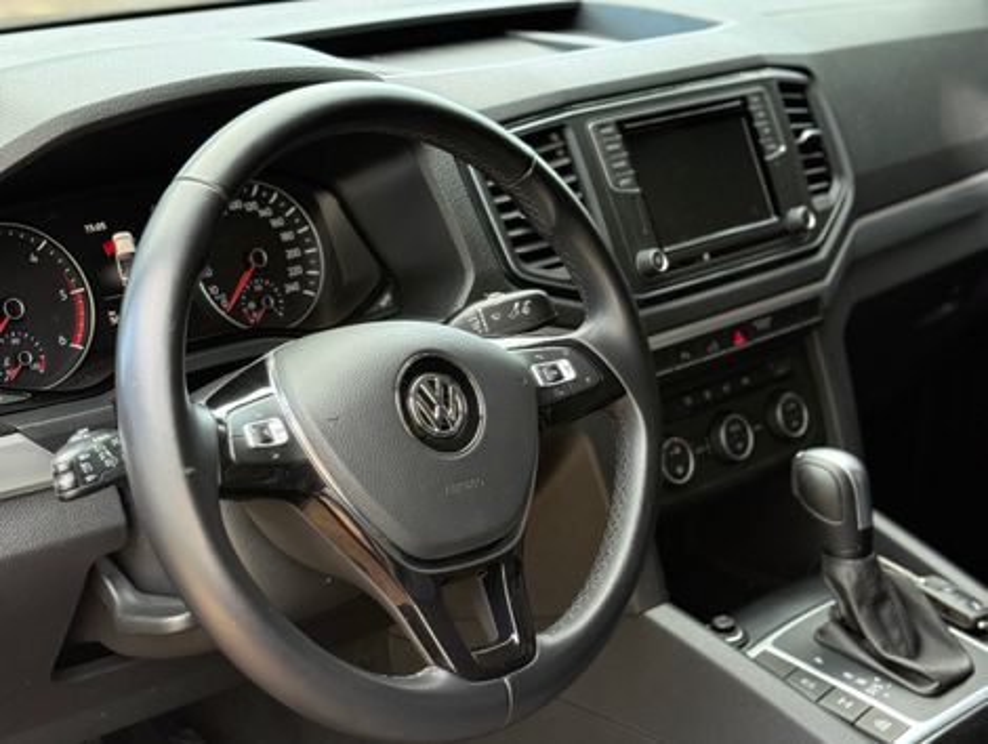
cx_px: 494
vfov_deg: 30.3
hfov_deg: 39.6
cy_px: 372
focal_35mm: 48
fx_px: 1372
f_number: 1.78
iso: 200
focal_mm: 6.76
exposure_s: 1/122
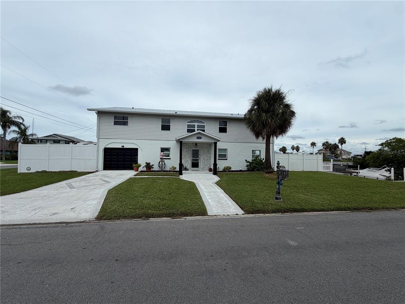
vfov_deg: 85.7
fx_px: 164
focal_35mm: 14
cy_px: 152
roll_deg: -0.5
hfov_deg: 102.1
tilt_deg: +2.2
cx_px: 202
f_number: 2.2
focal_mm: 2.22
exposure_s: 1/1259
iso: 20
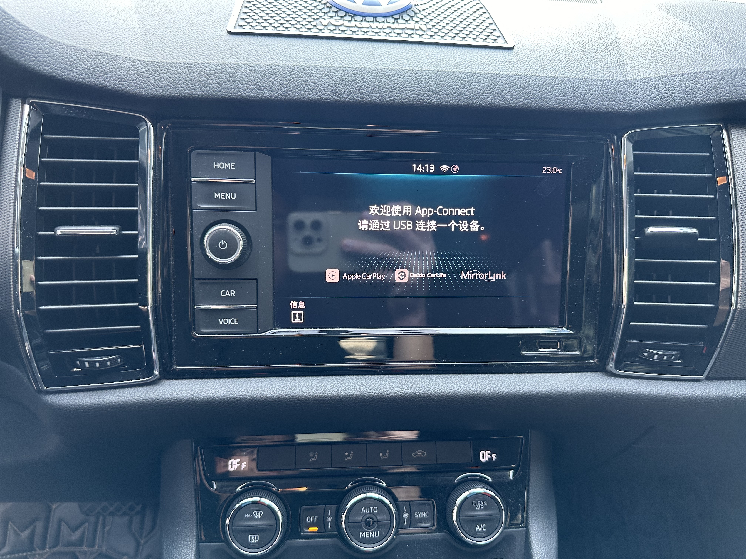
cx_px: 373
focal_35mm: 24
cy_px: 280
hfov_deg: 71.6
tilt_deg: -30.2
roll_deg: -4.1
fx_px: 517
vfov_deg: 56.8
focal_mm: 6.86
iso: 250
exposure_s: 1/78
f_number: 1.78
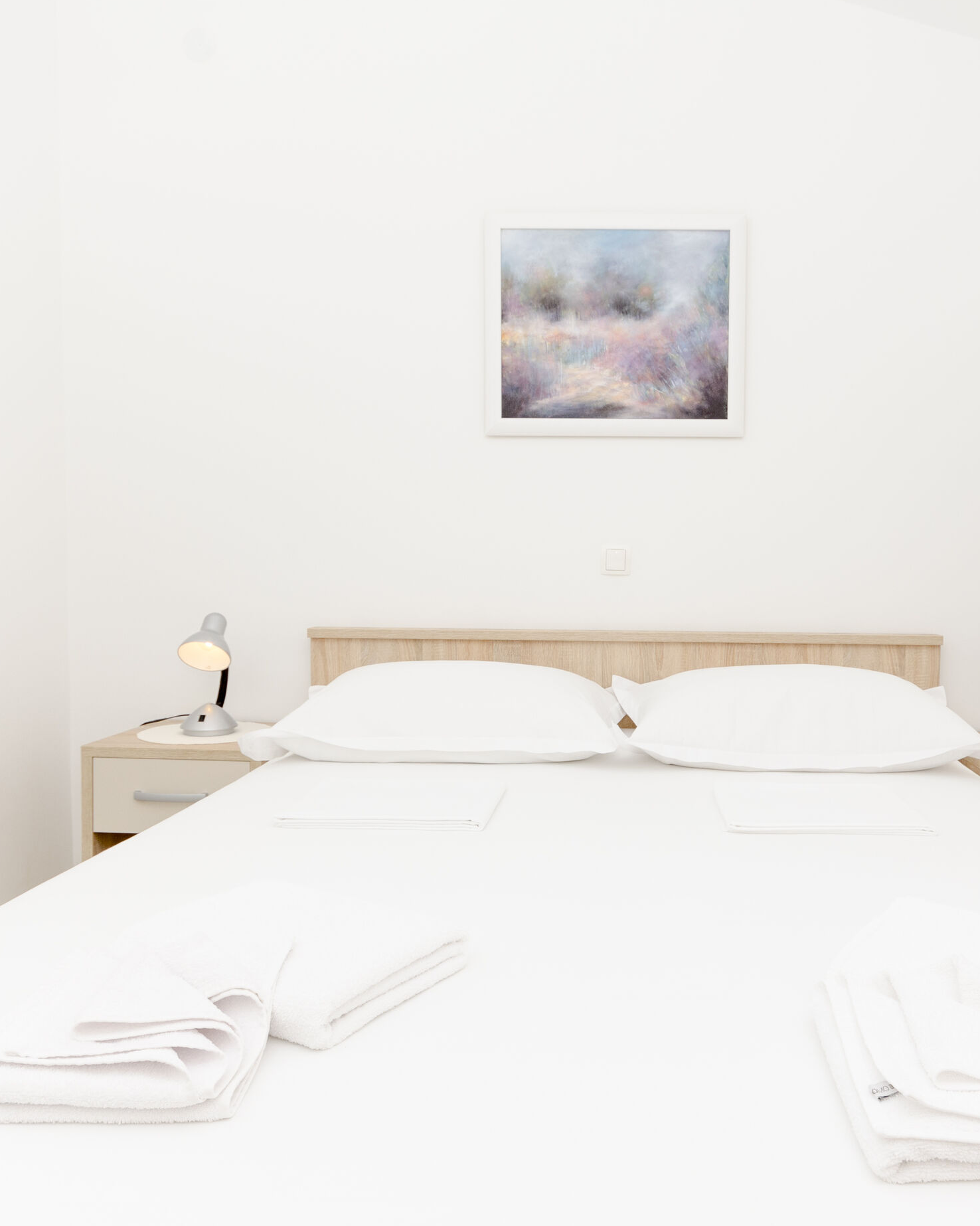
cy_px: 612
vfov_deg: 62.7
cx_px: 627
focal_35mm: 28
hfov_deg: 51.3
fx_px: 1005
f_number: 8
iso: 250
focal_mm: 13
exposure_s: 1/200
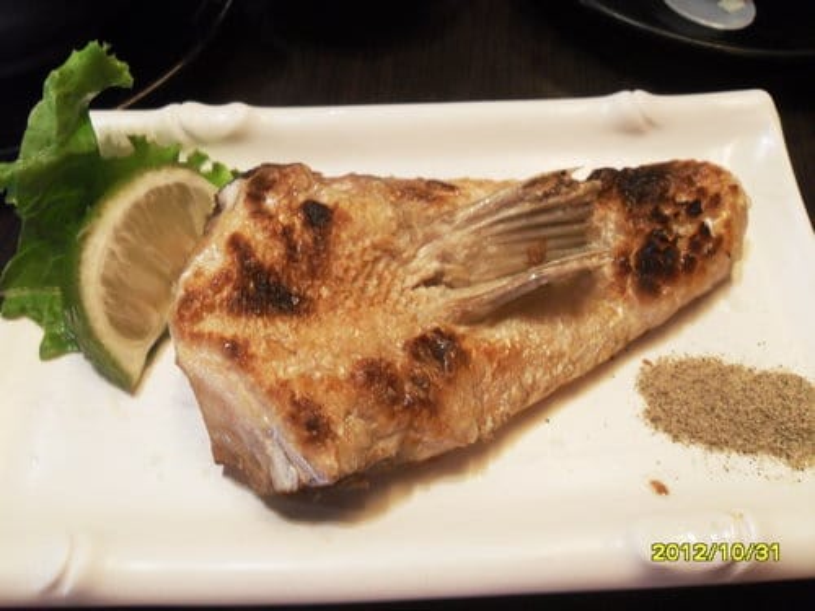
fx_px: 824
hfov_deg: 52.6
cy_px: 306
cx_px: 408
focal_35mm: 35
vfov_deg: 40.7
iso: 200
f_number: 2.8
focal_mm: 6.2
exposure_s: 1/15
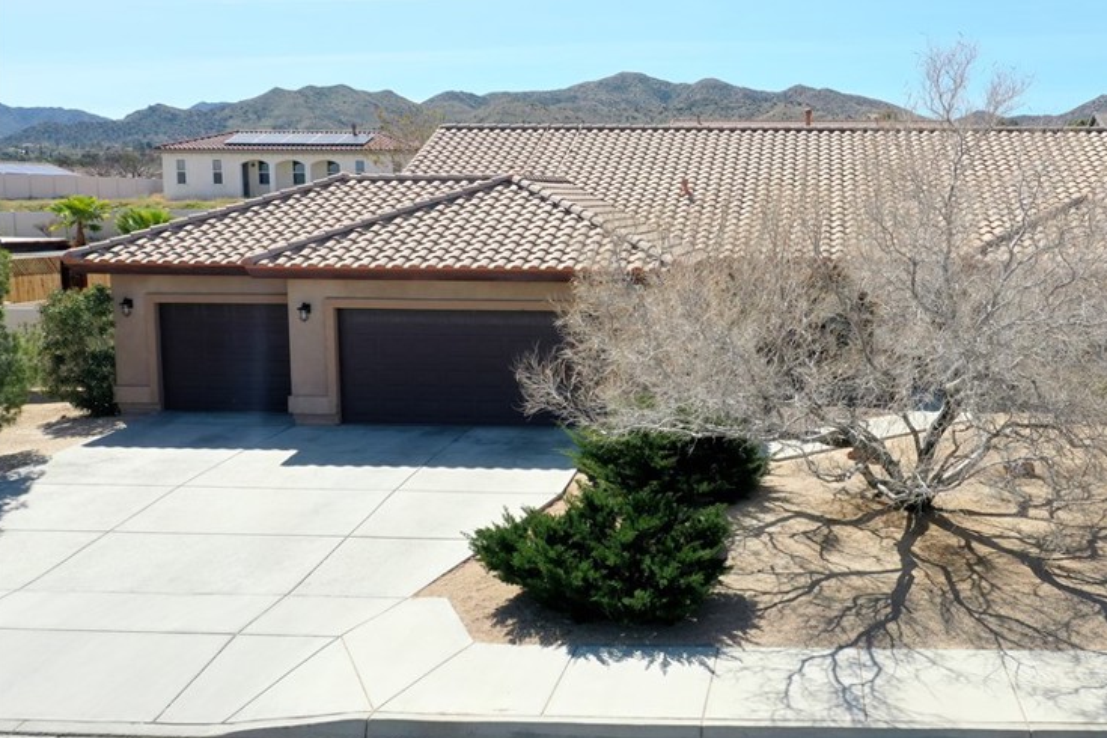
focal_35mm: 39
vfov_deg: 34.2
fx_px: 1199
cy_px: 368
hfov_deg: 48.5
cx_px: 765
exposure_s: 1/400
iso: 100
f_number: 5.6
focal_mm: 10.26
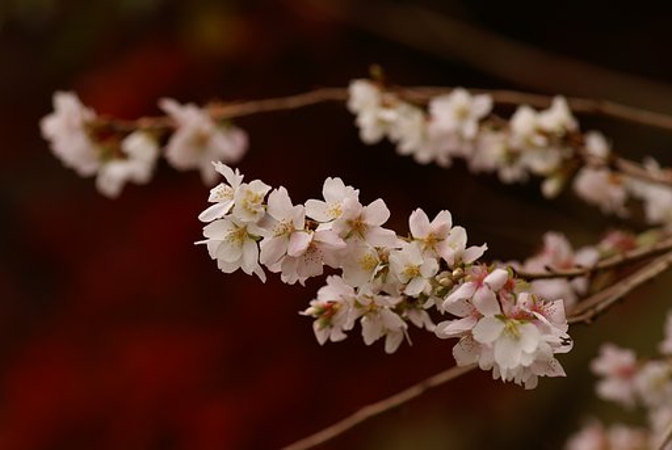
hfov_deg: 13.7
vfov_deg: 9.2
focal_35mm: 150
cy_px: 225
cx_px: 336
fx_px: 2804
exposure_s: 1/320
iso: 100
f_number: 4.5
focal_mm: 100
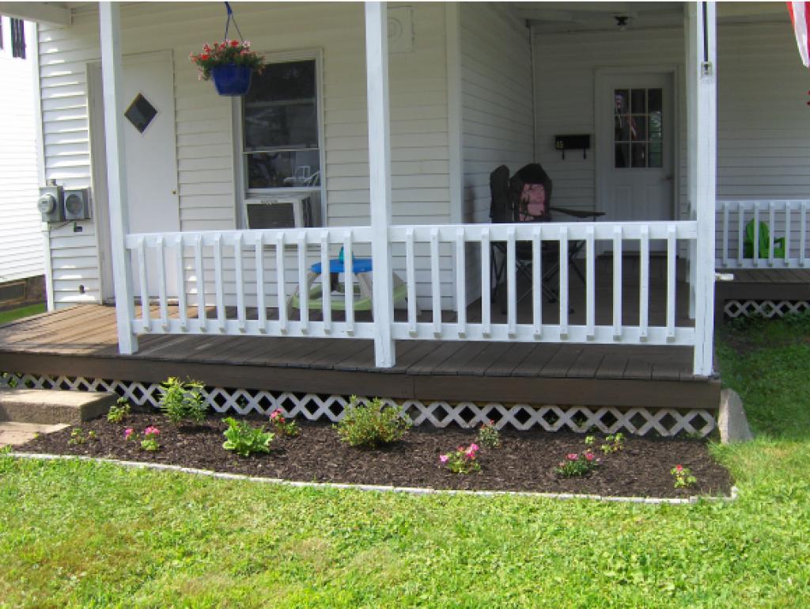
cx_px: 405
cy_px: 304
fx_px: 819
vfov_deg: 40.7
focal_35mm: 35
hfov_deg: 52.6
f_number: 4.3
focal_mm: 7.5
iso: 100
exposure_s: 1/316
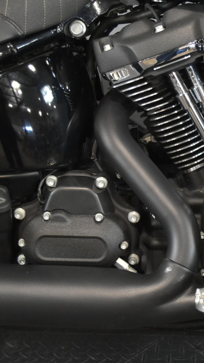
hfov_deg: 15.6
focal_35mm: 74
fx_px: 712
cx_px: 256
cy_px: 168
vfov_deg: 28.6
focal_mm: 26
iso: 1600
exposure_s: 1/30
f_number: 4.2
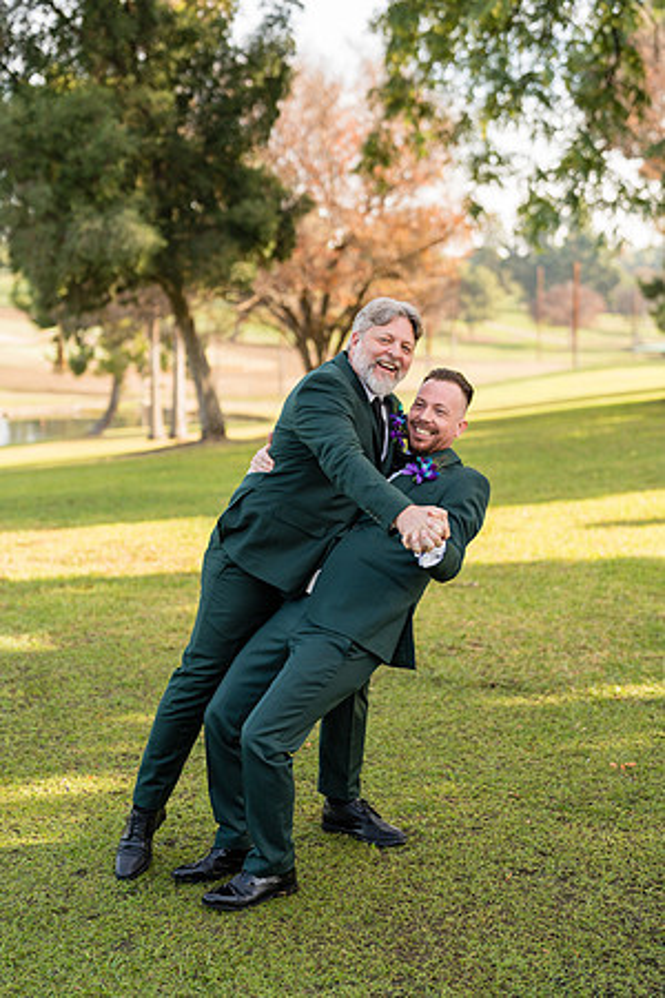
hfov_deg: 27.0
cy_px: 499
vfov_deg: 39.6
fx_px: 1385
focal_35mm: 50
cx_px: 332
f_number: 2
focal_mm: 50
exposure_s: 1/2000
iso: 320
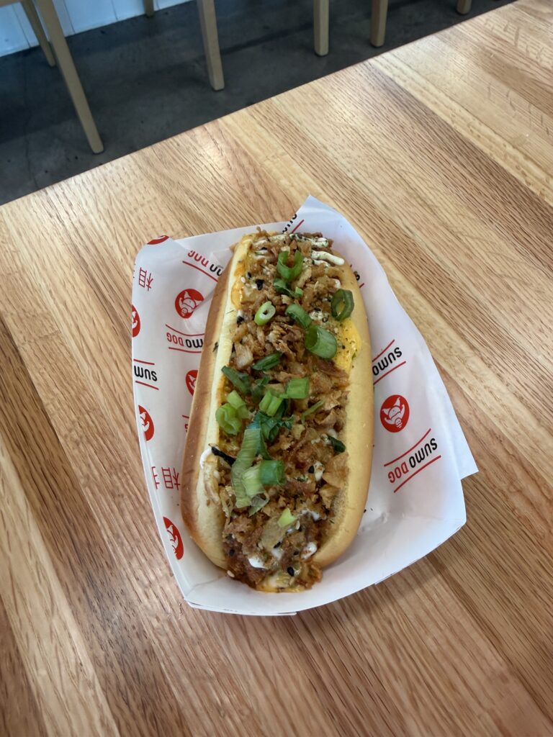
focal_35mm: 24
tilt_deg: -58.1
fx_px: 511
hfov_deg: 56.8
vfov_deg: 71.6
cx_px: 276
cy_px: 368
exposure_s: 1/120
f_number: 2.2
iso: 160
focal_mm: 2.22
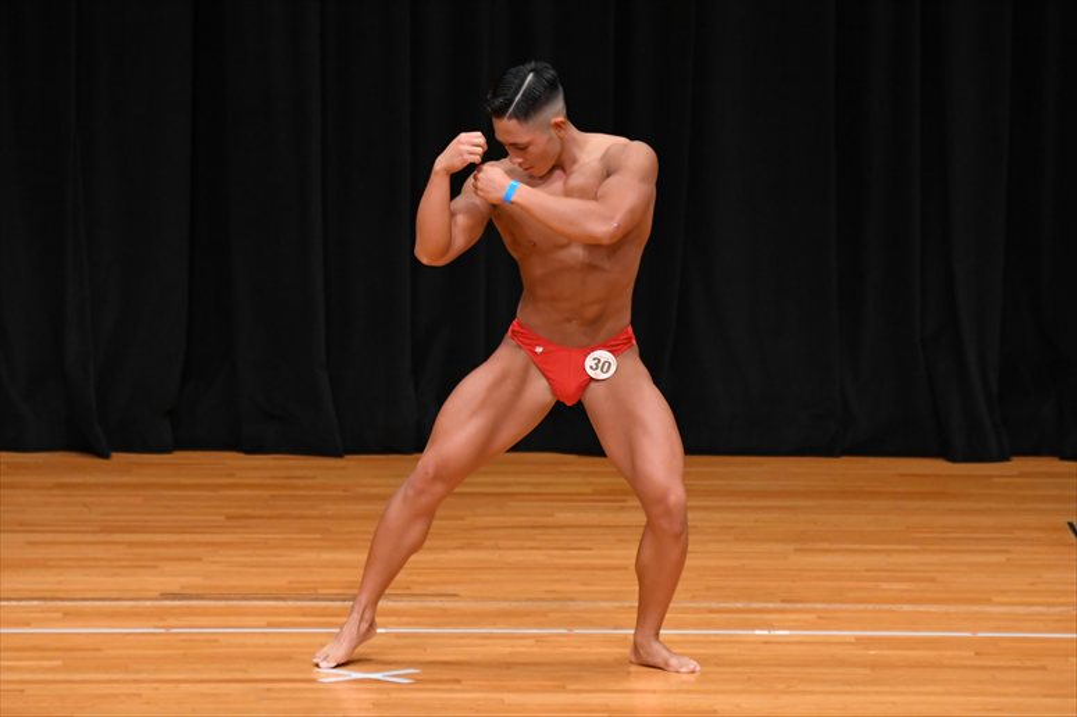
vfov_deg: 4.4
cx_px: 538
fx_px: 9419
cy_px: 358
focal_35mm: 315
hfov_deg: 6.5
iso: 3200
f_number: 5.6
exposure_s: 1/400
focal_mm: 210
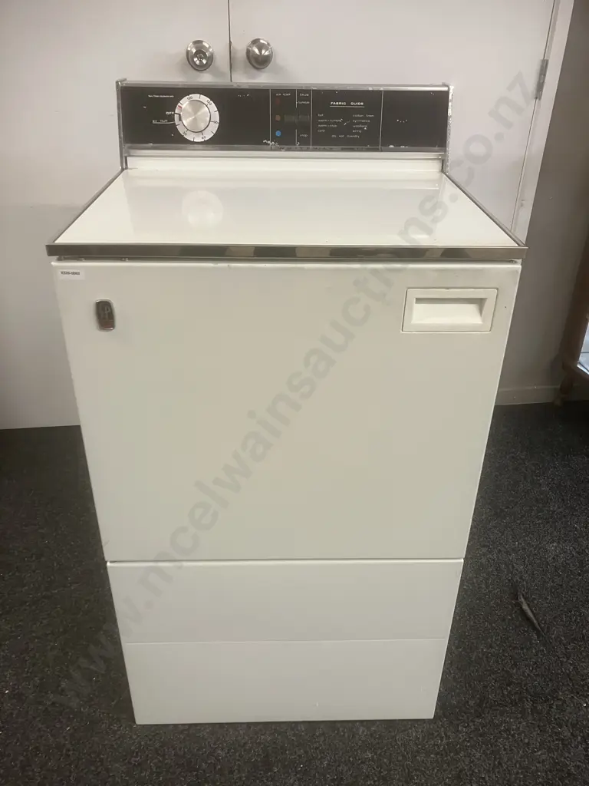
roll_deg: -2.3
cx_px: 294
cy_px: 393
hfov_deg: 49.7
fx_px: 635
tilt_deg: -30.4
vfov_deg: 63.4
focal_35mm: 28
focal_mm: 3.99
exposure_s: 1/50
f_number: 1.8
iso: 160
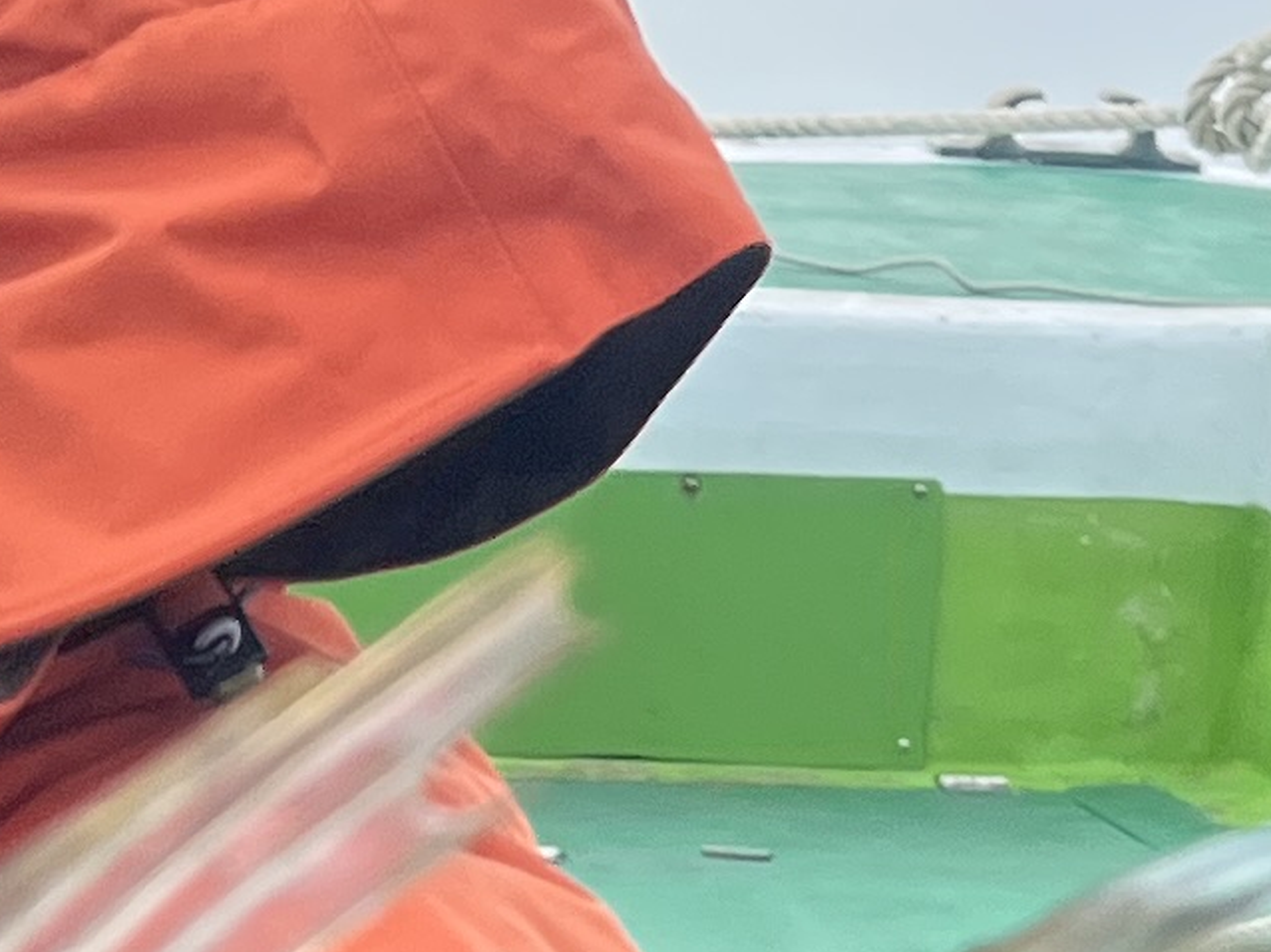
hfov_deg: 11.9
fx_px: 6020
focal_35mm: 164
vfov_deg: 8.9
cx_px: 66
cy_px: 1232
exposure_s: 1/2899
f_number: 1.6
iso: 50
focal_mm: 5.1
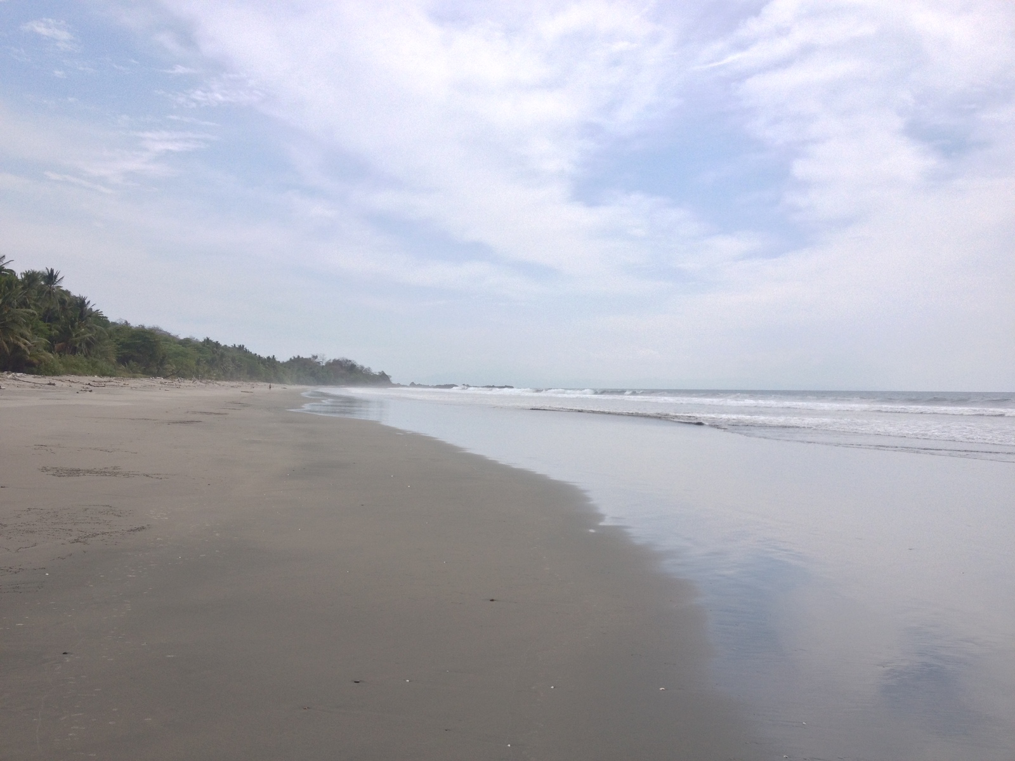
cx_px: 508
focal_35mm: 35
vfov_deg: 40.7
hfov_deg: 52.6
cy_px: 380
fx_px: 1026
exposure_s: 1/1453
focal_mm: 4.28
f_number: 2.4
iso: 50
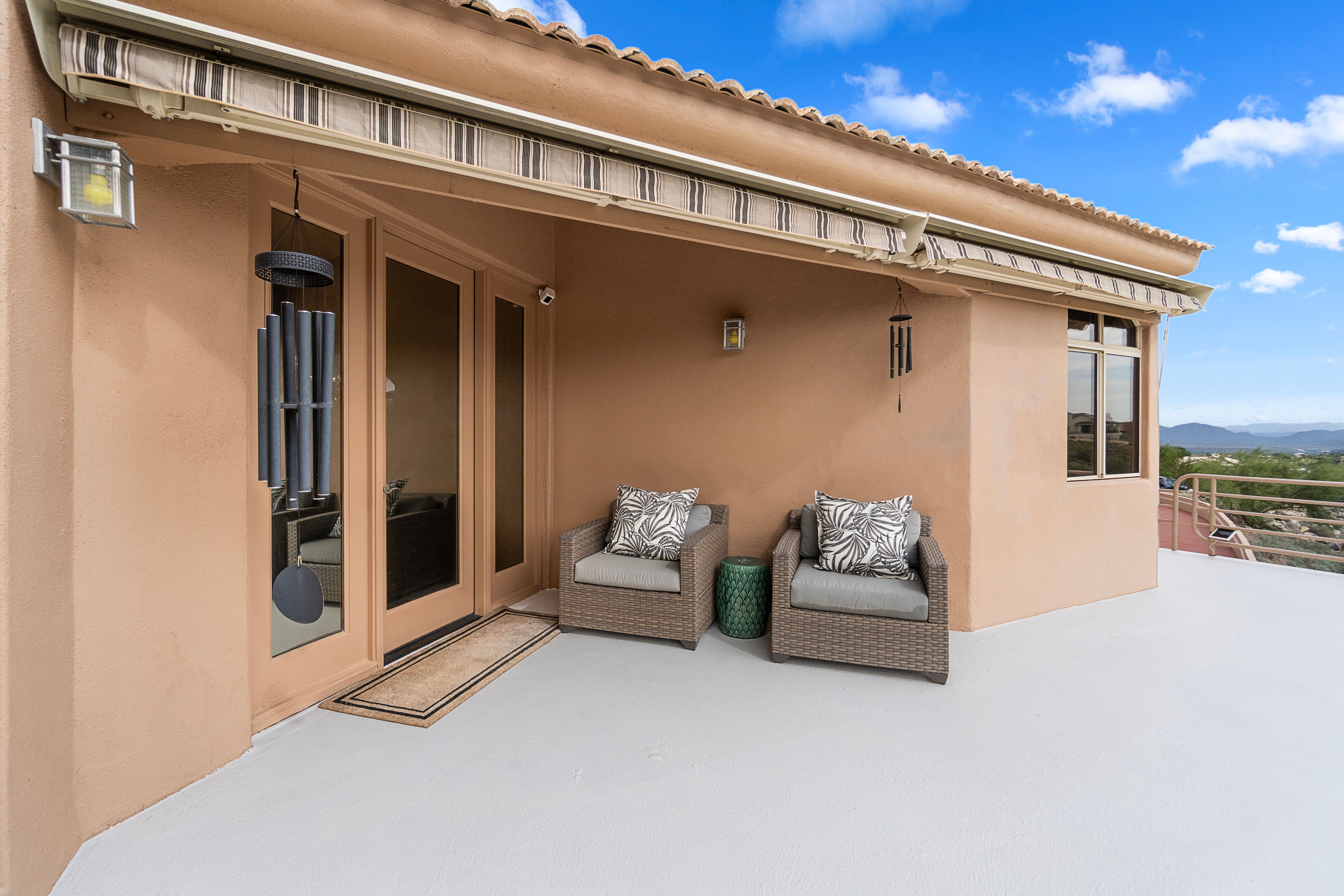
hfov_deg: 100.4
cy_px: 448
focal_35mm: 15
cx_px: 672
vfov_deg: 77.3
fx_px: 560
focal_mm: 10
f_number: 8
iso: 400
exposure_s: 1/500
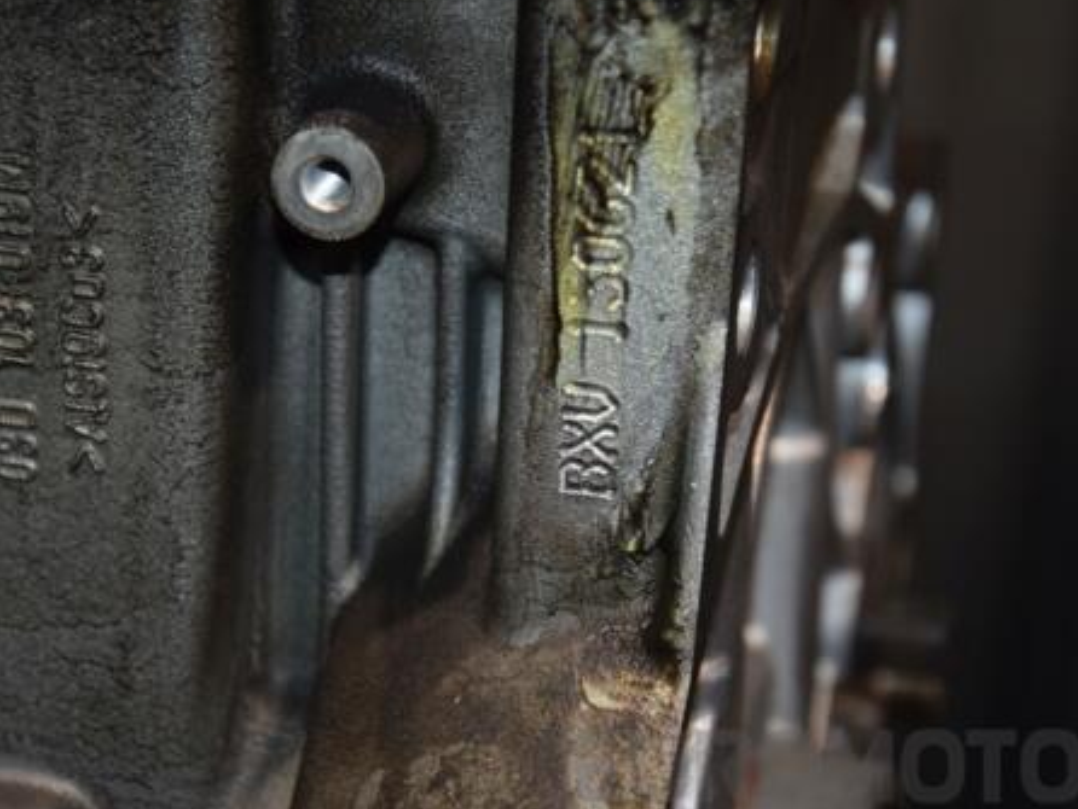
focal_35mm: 128
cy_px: 444
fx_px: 3988
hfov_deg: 15.4
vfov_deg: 11.6
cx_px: 529
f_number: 5.3
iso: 800
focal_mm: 66
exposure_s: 1/60
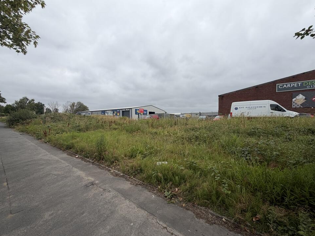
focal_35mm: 15
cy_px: 124
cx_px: 157
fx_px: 136
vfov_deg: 81.7
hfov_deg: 98.2
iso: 25
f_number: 2.2
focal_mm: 2.22
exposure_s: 1/770
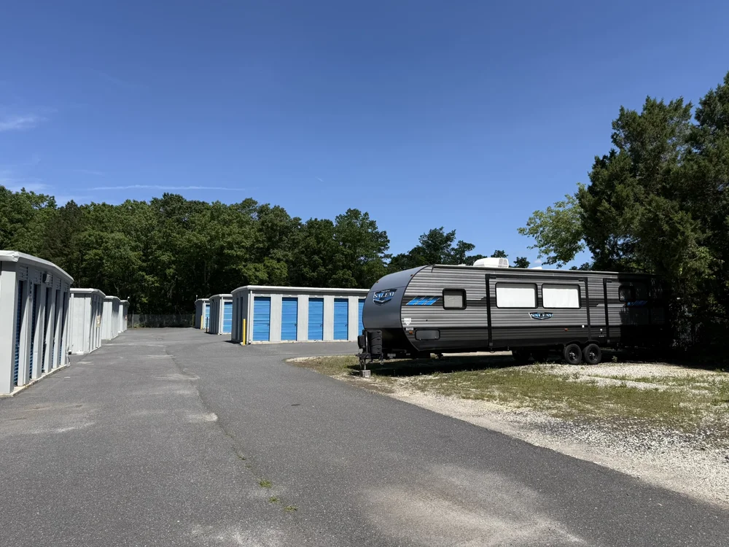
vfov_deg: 56.8
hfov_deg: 71.6
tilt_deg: +2.2
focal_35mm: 24
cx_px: 364
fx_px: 505
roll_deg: -0.9
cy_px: 274
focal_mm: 6.76
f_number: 1.78
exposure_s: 1/4975
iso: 80
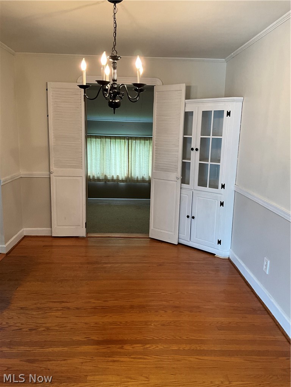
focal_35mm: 29
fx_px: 325
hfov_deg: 48.2
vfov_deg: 61.7
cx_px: 146
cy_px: 194
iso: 100
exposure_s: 1/60
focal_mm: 3
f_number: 1.8
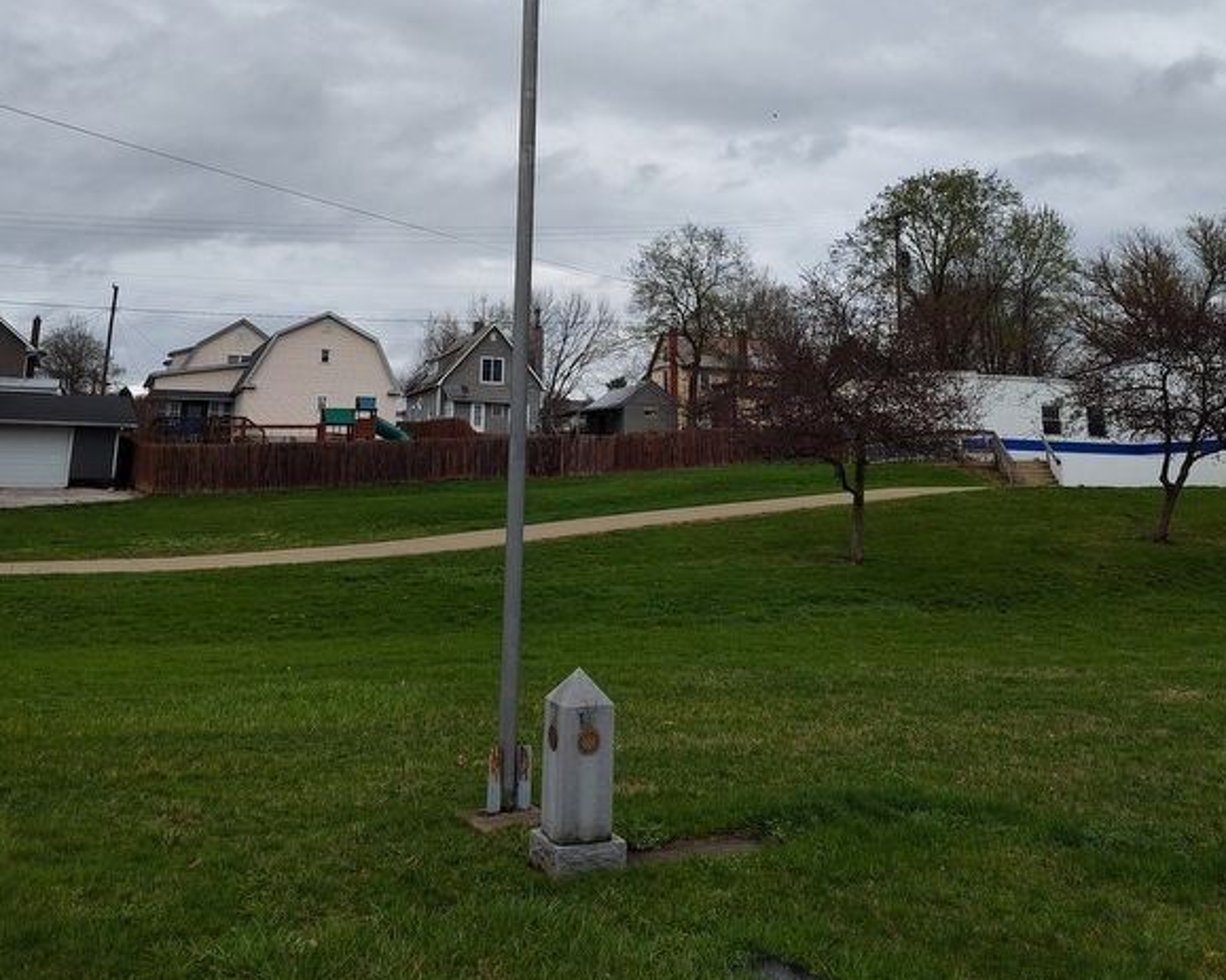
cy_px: 226
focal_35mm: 31
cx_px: 618
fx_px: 1125
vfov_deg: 45.2
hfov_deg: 57.2
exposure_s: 1/775
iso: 100
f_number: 1.8
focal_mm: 5.56
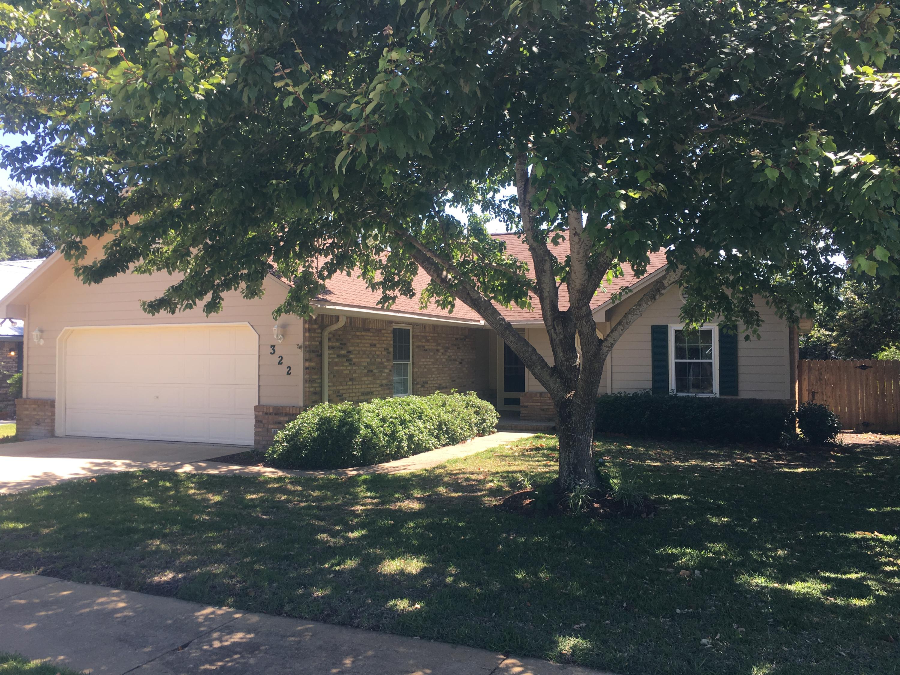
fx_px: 754
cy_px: 338
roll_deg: +0.3
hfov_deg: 61.7
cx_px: 450
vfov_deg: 48.2
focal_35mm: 29
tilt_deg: +2.2
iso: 25
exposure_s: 1/420
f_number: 2.2
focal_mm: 4.15
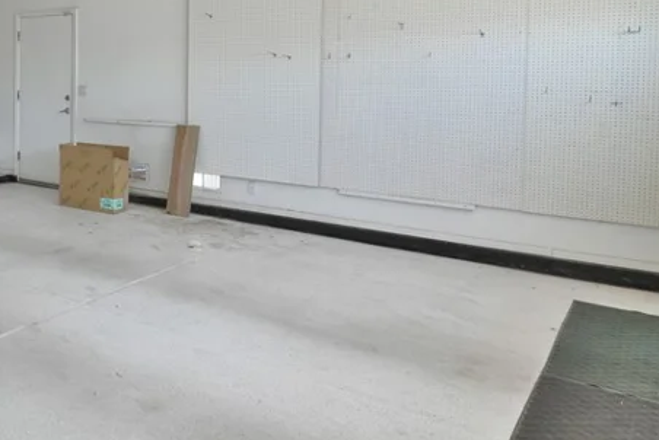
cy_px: 90
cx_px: -29
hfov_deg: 45.2
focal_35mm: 34
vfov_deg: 37.6
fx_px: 623
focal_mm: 10
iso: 1000
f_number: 7.1
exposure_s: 1/10
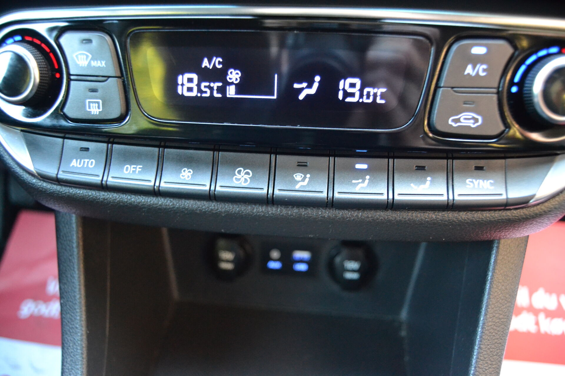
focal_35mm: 27
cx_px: 282
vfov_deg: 47.9
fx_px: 424
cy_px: 188
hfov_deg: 67.4
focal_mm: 18
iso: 3200
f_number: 3.5
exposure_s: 1/60
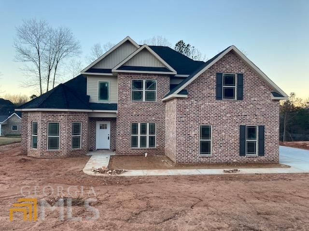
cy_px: 116
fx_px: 250
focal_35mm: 28
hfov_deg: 63.4
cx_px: 154
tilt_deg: +2.0
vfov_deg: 49.7
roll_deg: -1.7
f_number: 1.8
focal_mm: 3.99
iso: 25
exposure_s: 1/122
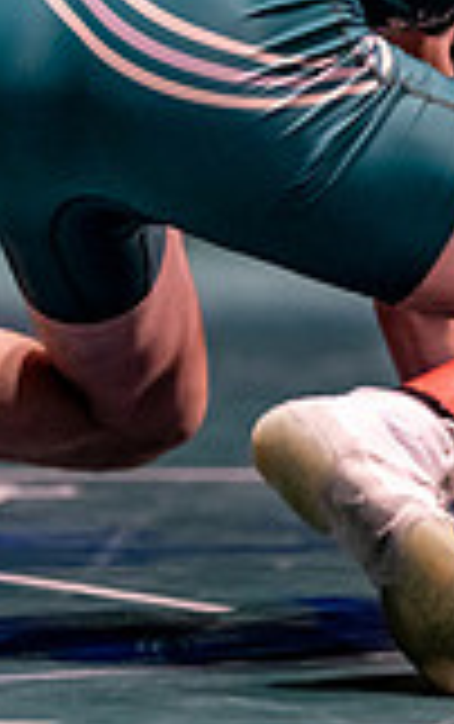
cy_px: 198
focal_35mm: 530
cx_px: 1137
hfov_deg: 2.5
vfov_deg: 4.0
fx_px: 10464
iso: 2000
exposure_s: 1/640
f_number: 1.8
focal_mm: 135
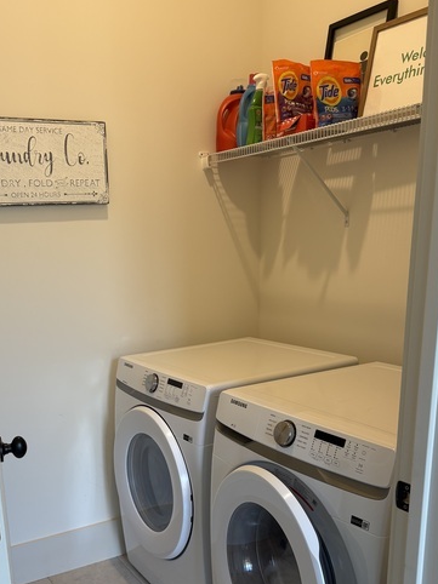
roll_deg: +2.5
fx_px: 608
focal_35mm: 36
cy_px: 402
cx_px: 166
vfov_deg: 50.2
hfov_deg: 39.4
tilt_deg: -14.2
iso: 80
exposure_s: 1/60
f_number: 1.6
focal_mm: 5.96
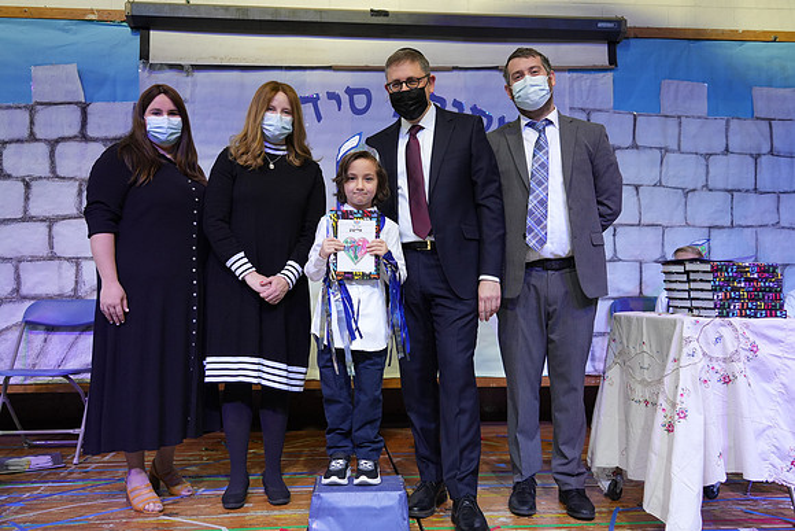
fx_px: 707
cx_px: 398
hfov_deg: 58.7
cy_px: 266
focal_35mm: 32
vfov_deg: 41.1
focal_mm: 32
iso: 2000
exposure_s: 1/125
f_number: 4.5
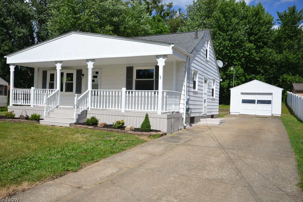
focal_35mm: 31
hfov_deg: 60.3
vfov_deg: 42.3
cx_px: 147
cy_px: 100
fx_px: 261
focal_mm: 20
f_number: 8
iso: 100
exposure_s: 1/250
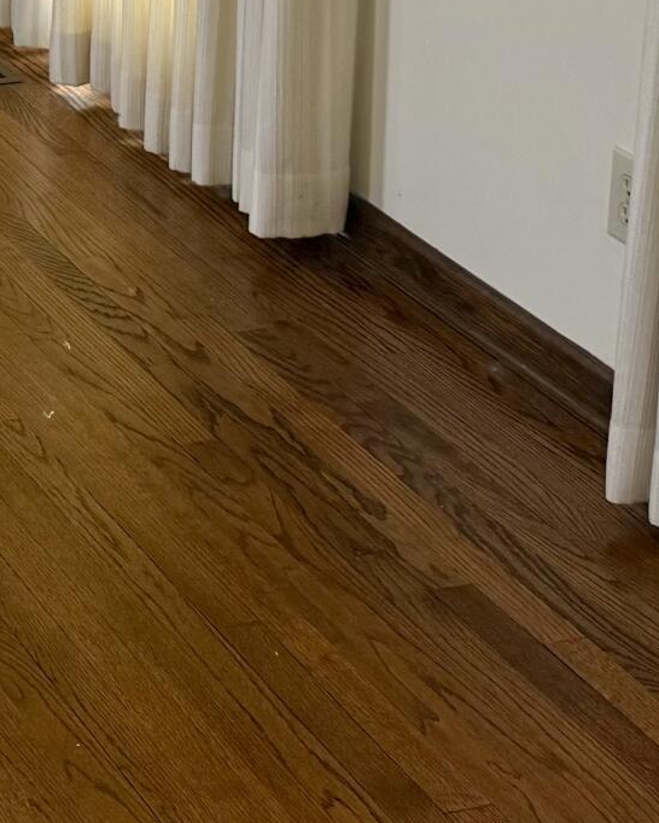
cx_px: -489
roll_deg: +0.2
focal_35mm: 103
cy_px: -509
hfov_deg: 13.6
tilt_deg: -7.3
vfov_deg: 16.5
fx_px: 2510
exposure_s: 1/120
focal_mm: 6.76
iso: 100
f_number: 1.78
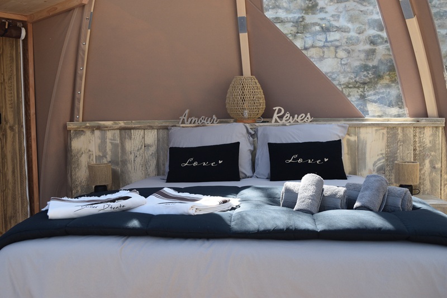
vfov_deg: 34.2
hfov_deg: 49.5
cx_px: 224
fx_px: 484
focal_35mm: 39
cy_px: 149
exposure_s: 1/250
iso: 400
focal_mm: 26
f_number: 8
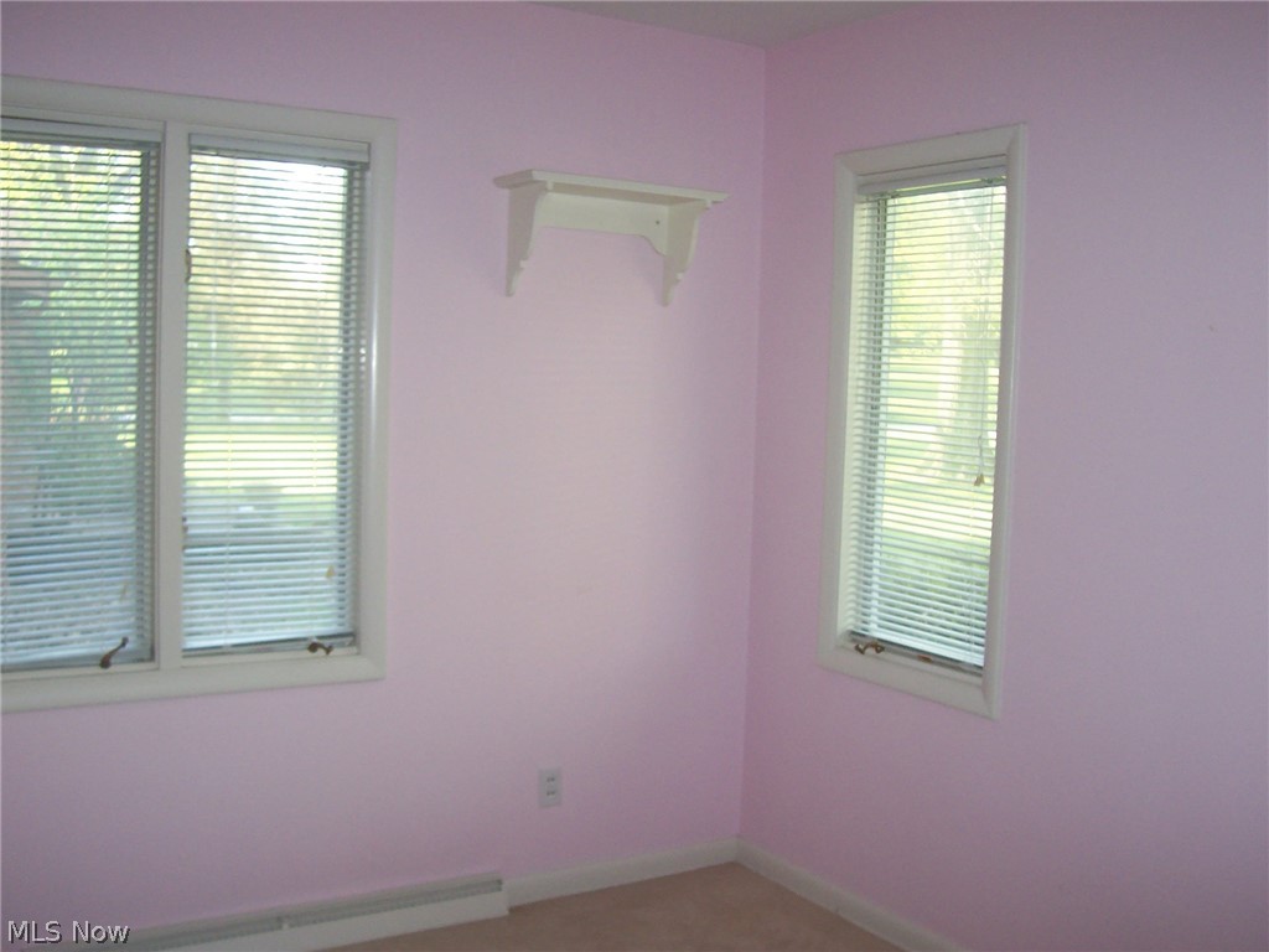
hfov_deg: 50.1
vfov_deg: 38.7
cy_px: 476
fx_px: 1356
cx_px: 634
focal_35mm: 37
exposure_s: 1/60
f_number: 2.8
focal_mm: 5.6
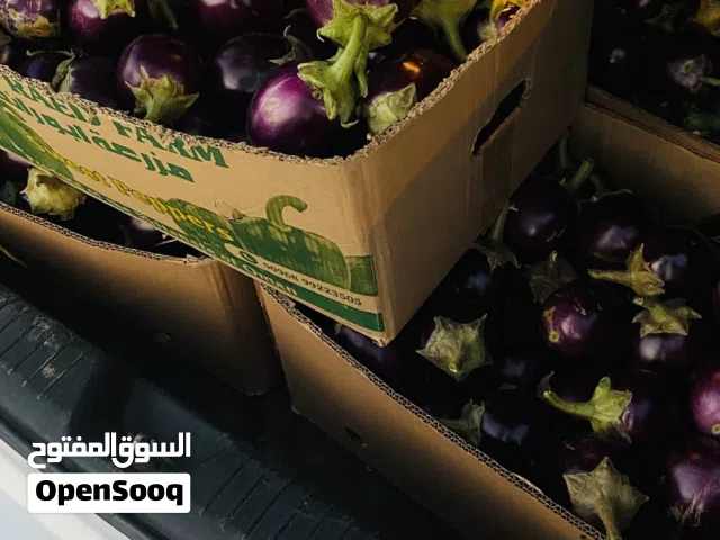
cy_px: 270
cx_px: 360
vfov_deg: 53.1
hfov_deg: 67.3
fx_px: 541
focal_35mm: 26
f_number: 1.8
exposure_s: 1/32
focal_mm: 4.25
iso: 640
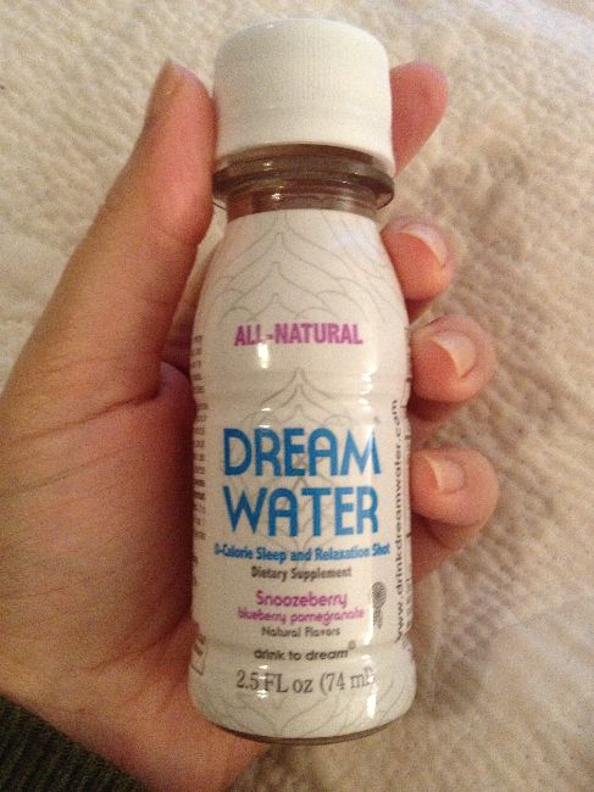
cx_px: 297
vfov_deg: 52.6
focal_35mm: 35
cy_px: 396
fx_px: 801
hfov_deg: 40.7
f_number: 2.4
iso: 400
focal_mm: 4.28
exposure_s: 1/20
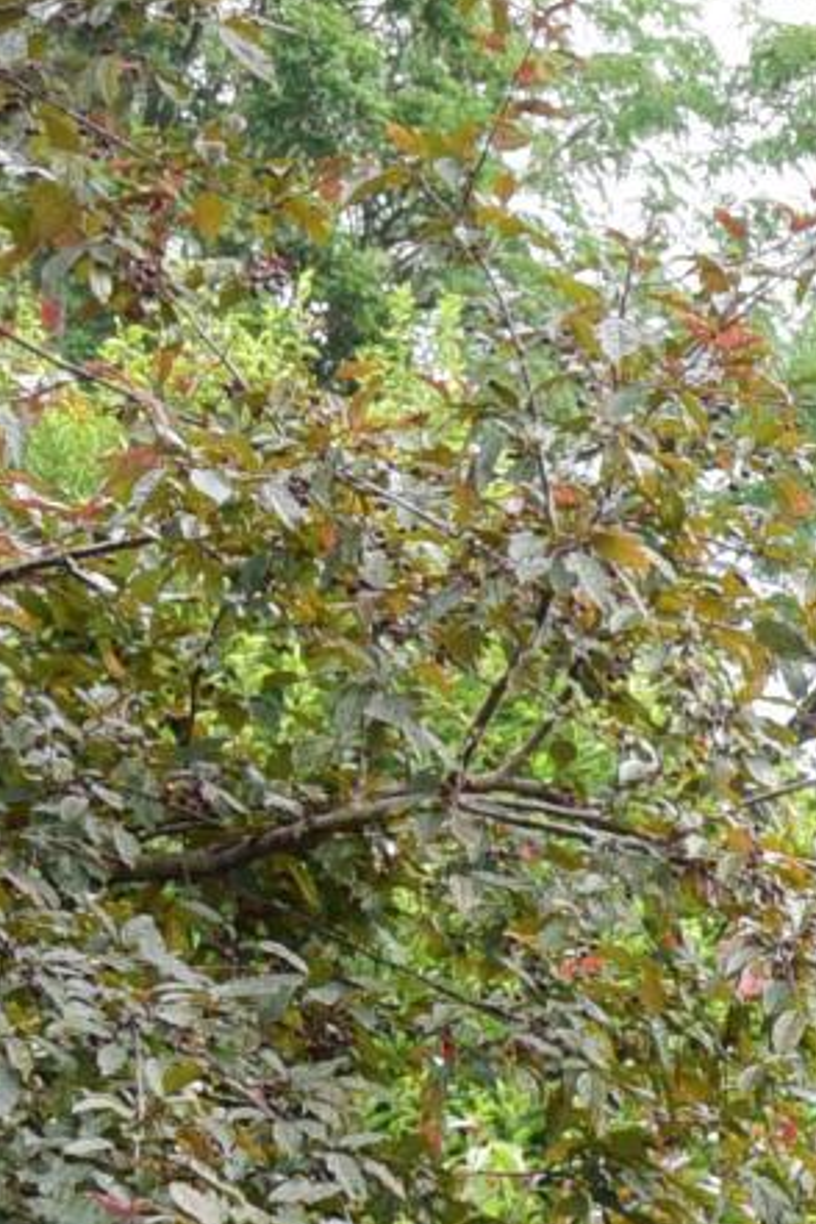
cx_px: 3938
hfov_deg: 4.4
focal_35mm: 272
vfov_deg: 7.3
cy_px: 2315
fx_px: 9247
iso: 800
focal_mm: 40
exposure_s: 1/100
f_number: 11
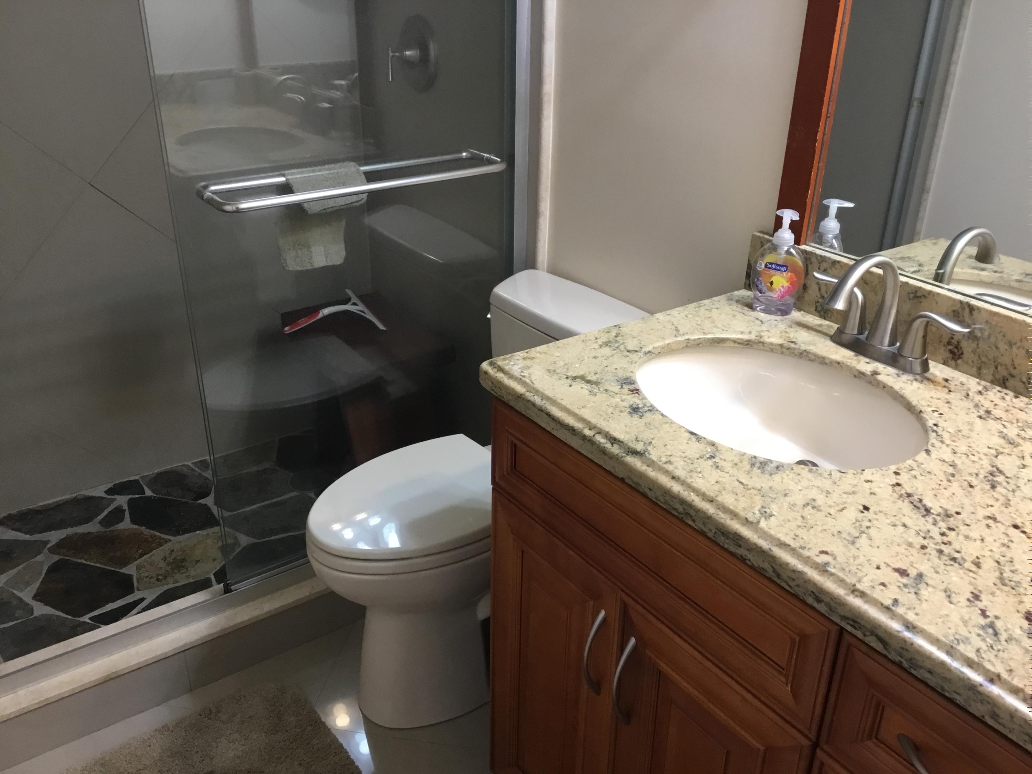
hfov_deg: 58.4
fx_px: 924
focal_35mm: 31
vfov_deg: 45.4
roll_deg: -1.9
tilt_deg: -26.8
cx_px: 516
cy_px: 387
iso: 80
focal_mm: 3.3
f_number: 2.4
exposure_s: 1/30
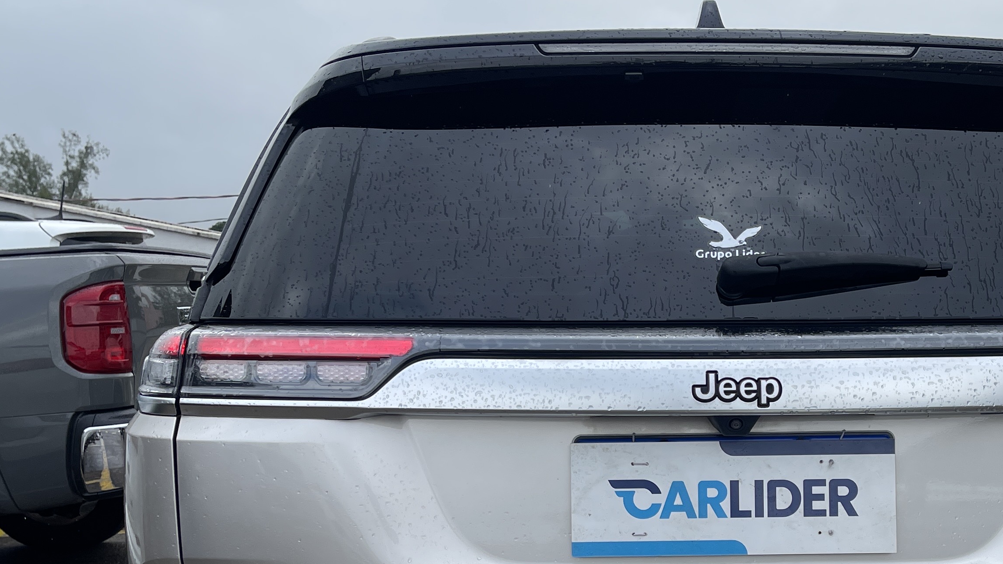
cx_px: 672
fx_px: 1277
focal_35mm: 48
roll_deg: +0.4
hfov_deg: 42.3
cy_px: 512
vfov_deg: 24.2
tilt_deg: -9.9
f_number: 1.6
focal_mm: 5.1
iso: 32
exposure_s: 1/1767
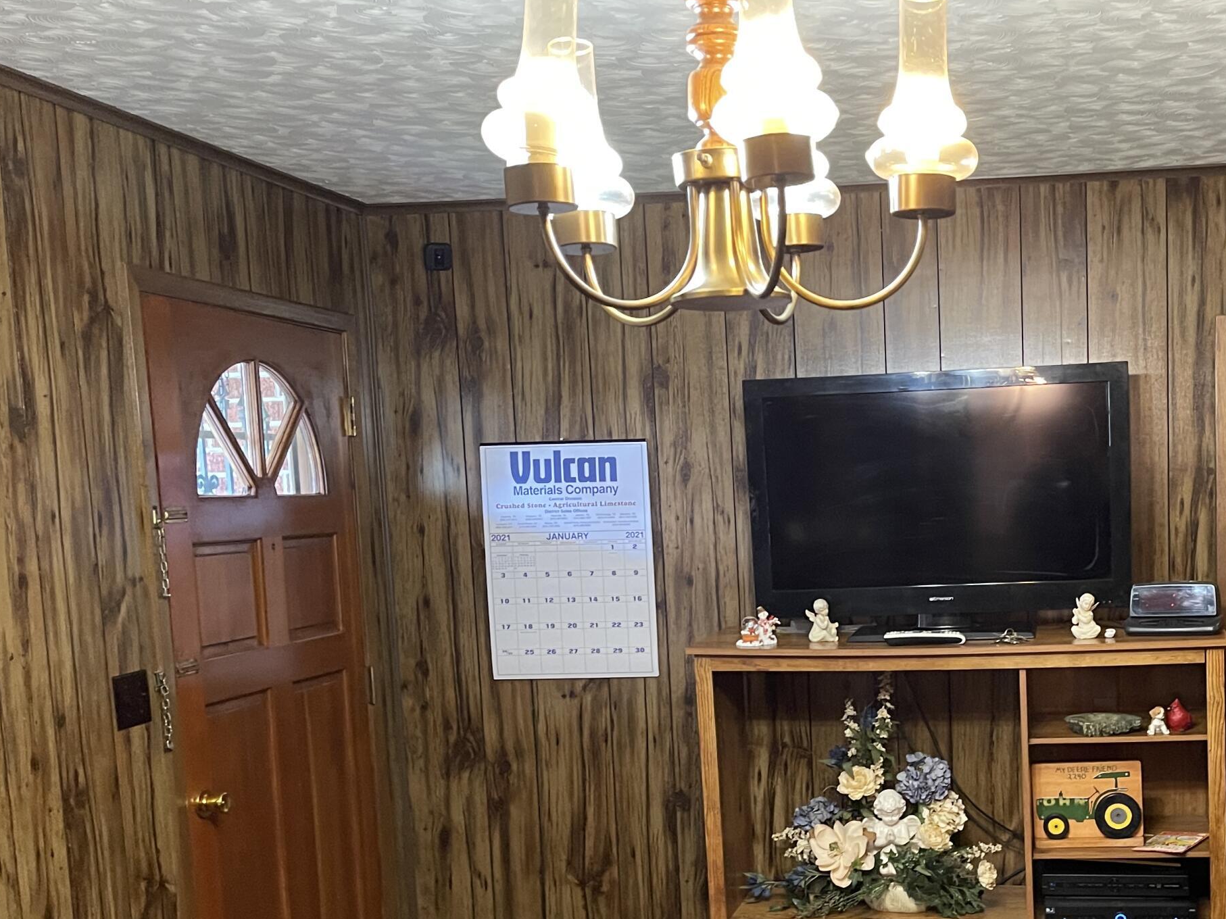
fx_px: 1523
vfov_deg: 33.1
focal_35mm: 43
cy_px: 666
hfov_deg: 42.4
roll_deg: +0.7
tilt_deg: -6.1
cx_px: 929
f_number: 1.6
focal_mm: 5.1
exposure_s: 1/40
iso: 500
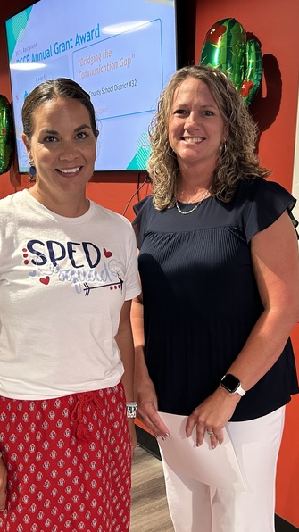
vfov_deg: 52.8
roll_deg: -0.8
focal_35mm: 38
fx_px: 536
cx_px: 128
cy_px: 267
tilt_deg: -9.3
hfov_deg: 31.1
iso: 160
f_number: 1.5
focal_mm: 5.7
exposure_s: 1/60
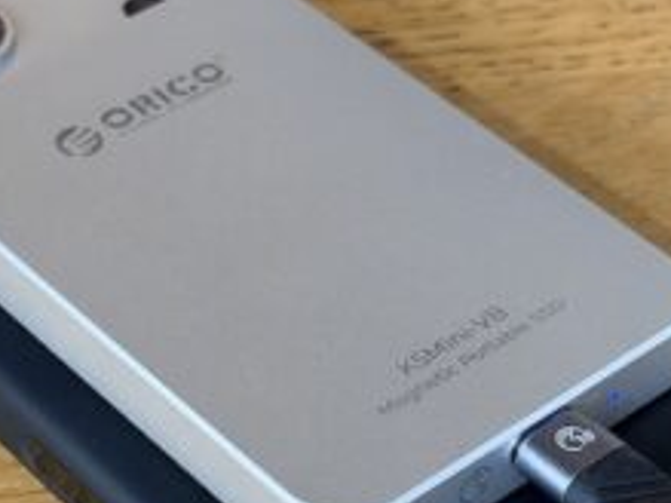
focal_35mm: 123
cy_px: 347
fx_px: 2383
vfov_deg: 12.0
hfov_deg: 16.0
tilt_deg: -43.9
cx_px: 337
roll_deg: -0.6
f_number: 1.78
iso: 400
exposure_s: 1/33
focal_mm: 6.76
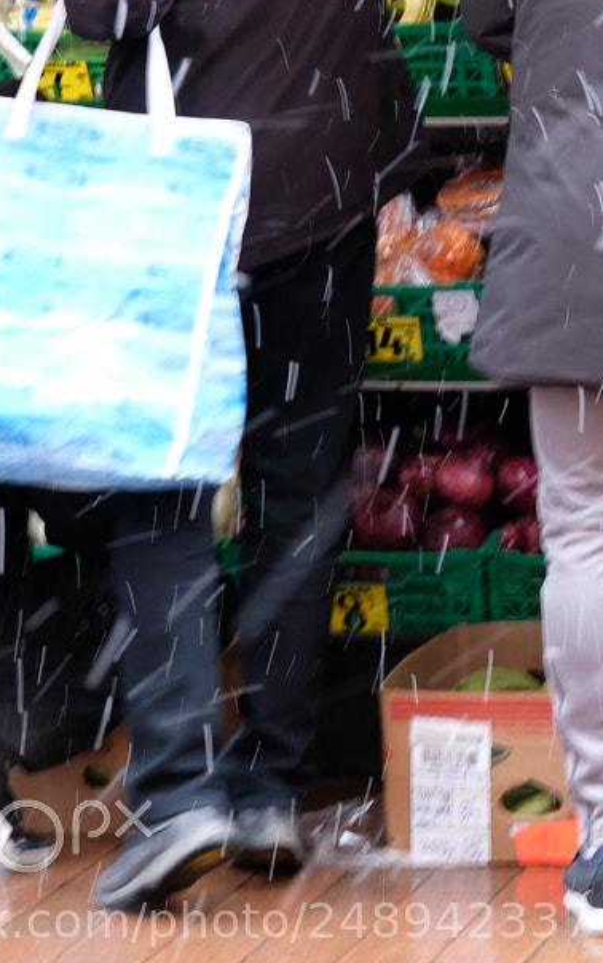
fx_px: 3756
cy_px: 196
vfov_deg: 14.5
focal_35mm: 143
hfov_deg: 8.8
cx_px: 1032
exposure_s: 1/25
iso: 500
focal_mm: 35
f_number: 5
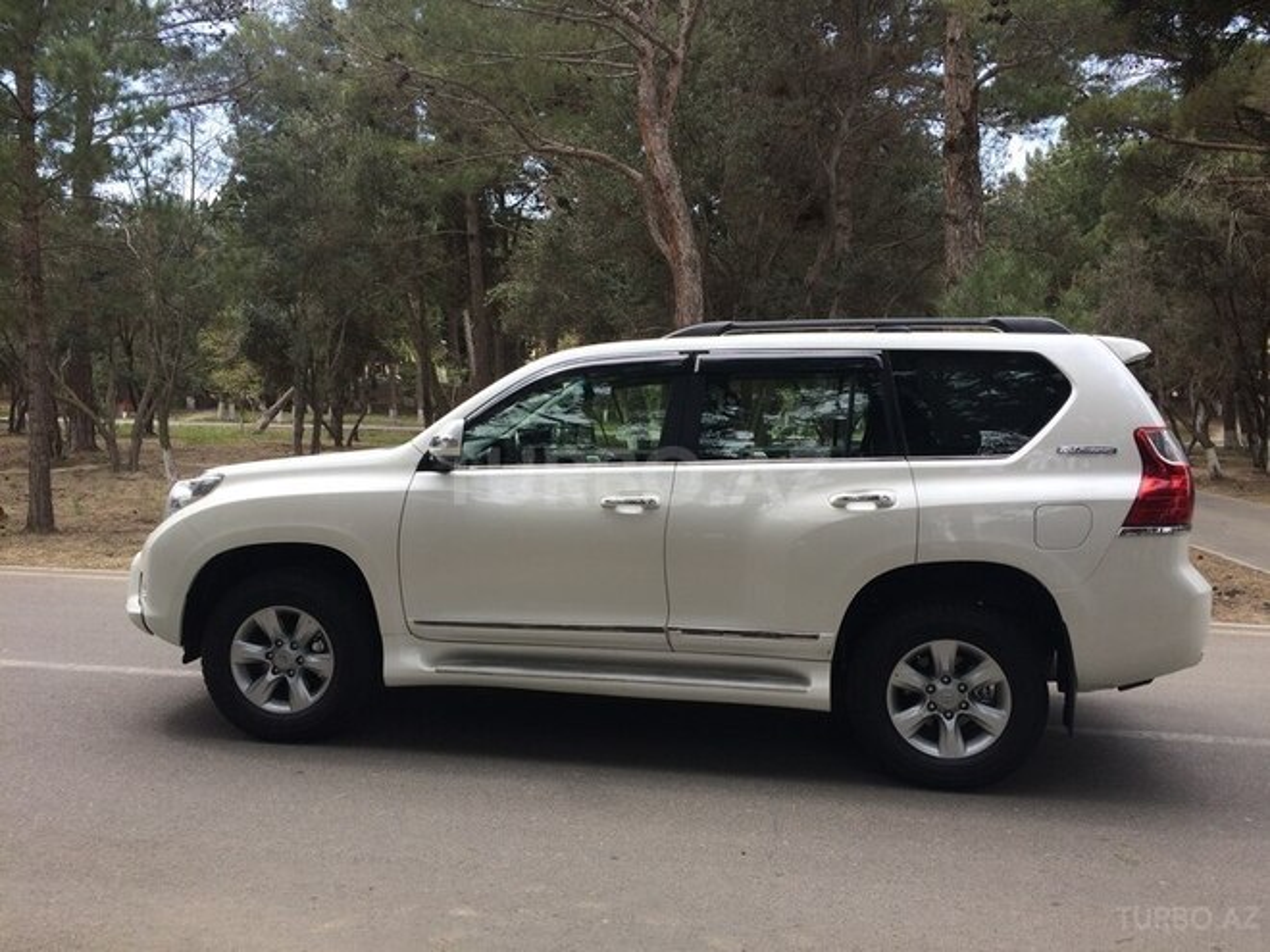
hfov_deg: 61.7
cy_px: 476
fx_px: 1064
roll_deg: -0.2
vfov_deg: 48.2
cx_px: 635
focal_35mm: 29
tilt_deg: -3.0
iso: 32
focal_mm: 4.15
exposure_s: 1/540
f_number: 2.2
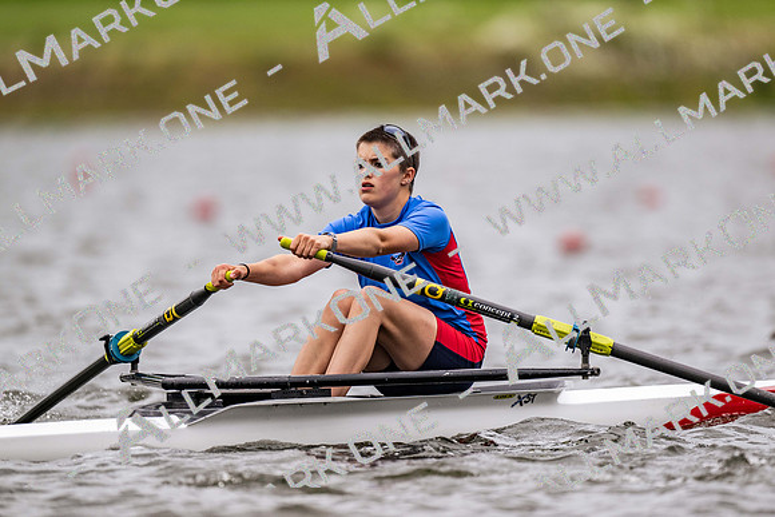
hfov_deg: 3.4
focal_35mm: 600
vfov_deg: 2.3
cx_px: 388
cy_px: 258
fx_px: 12919
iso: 560
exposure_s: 1/2500
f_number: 4
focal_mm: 600
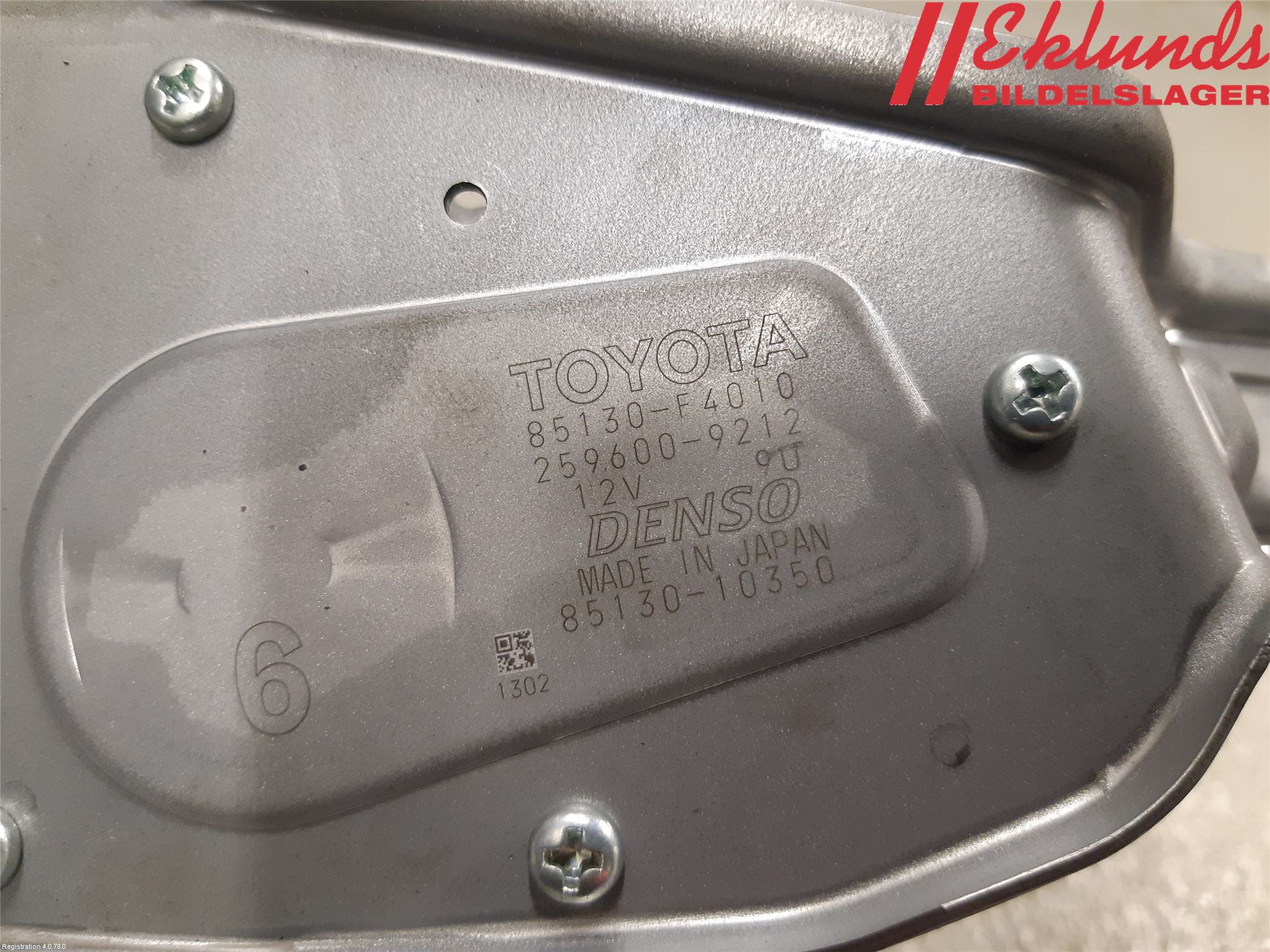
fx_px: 954
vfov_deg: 53.1
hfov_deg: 67.3
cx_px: 635
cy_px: 476
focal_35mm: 26
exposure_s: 1/50
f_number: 1.7
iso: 200
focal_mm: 3.93
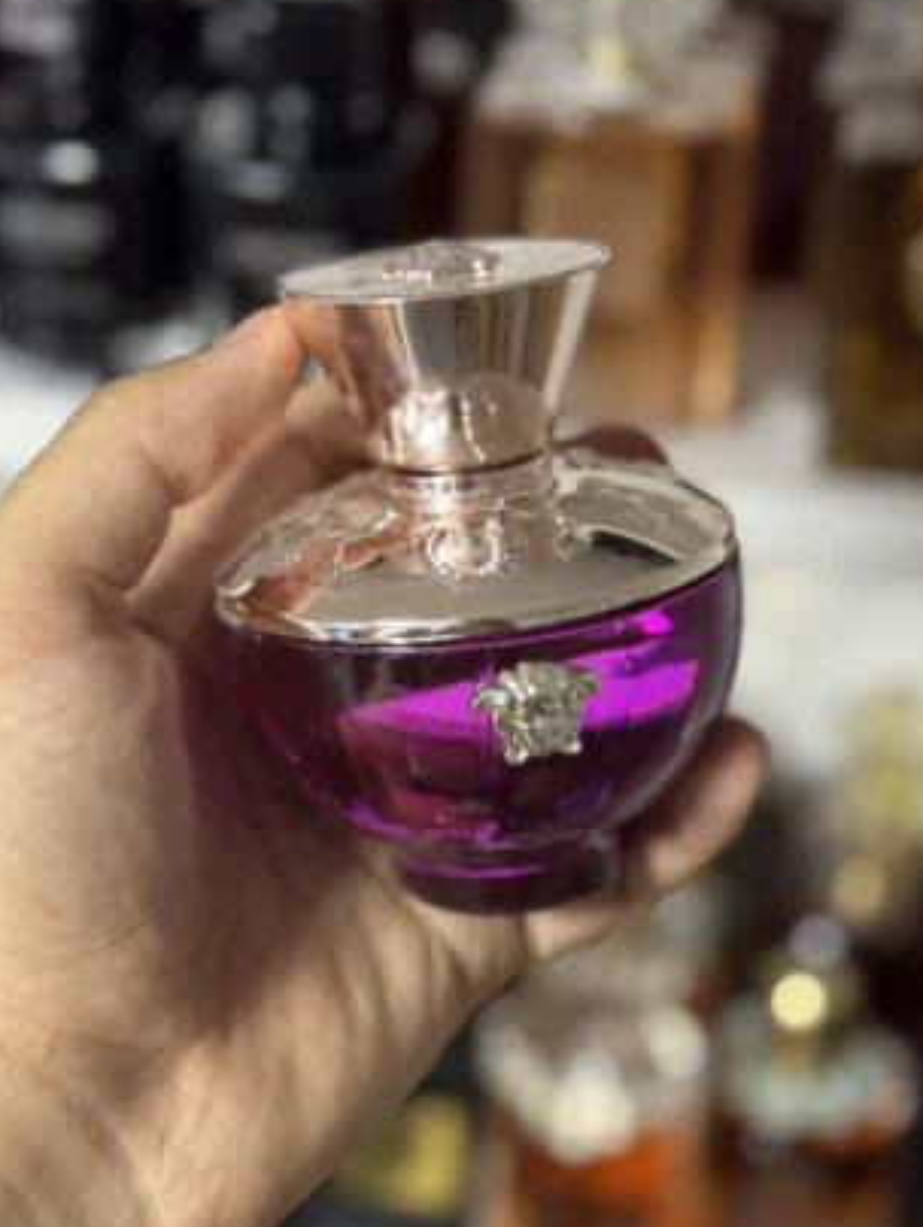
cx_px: 501
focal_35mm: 68
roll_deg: -2.1
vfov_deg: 28.5
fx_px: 2412
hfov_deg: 21.7
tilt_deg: -29.6
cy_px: 630
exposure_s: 1/50
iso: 200
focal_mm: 6.76
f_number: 1.78
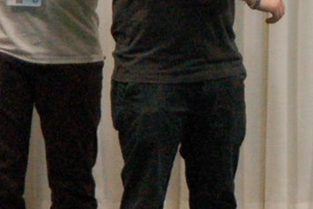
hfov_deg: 4.7
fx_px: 3719
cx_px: 698
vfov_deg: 3.2
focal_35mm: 428
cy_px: 56
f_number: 2.8
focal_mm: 50
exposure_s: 1/125
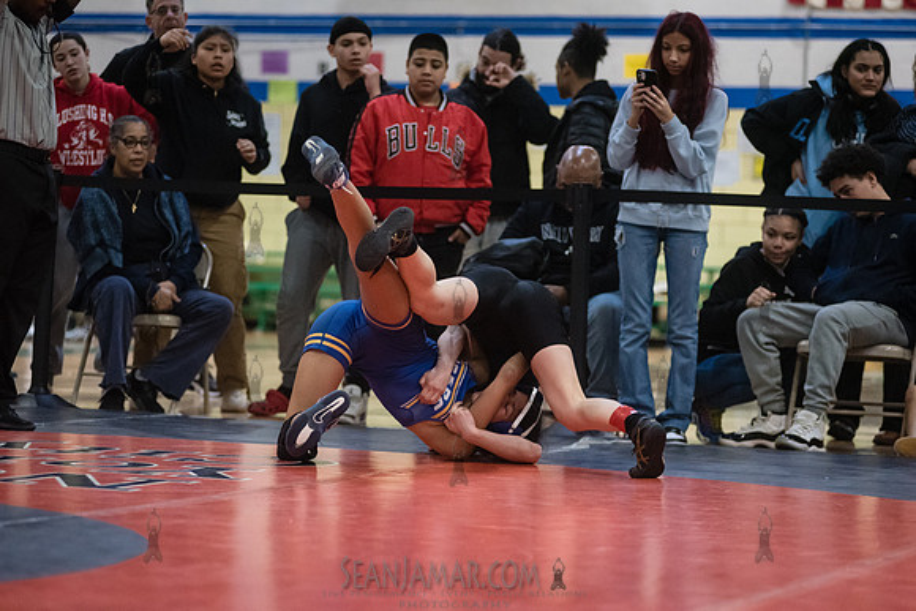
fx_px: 3181
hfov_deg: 16.4
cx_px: 458
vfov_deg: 11.0
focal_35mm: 125
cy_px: 306
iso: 8000
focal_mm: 125
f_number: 3.5
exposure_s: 1/500
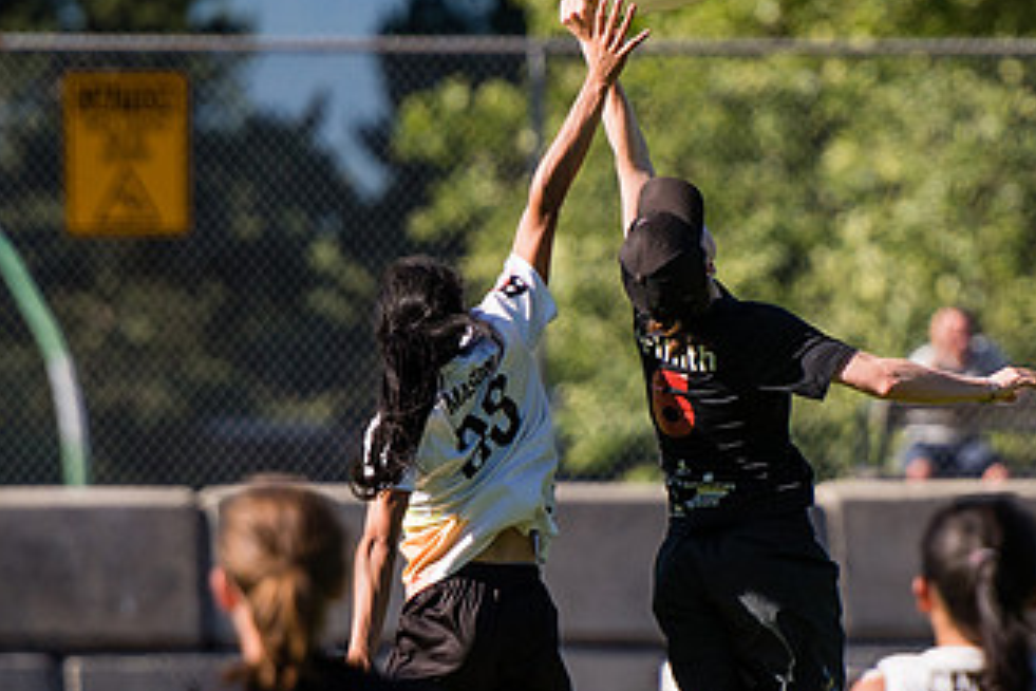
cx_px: 644
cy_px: 471
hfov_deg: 2.3
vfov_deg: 1.6
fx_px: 25466
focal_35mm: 885
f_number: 2.8
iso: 100
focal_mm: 200
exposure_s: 1/2500
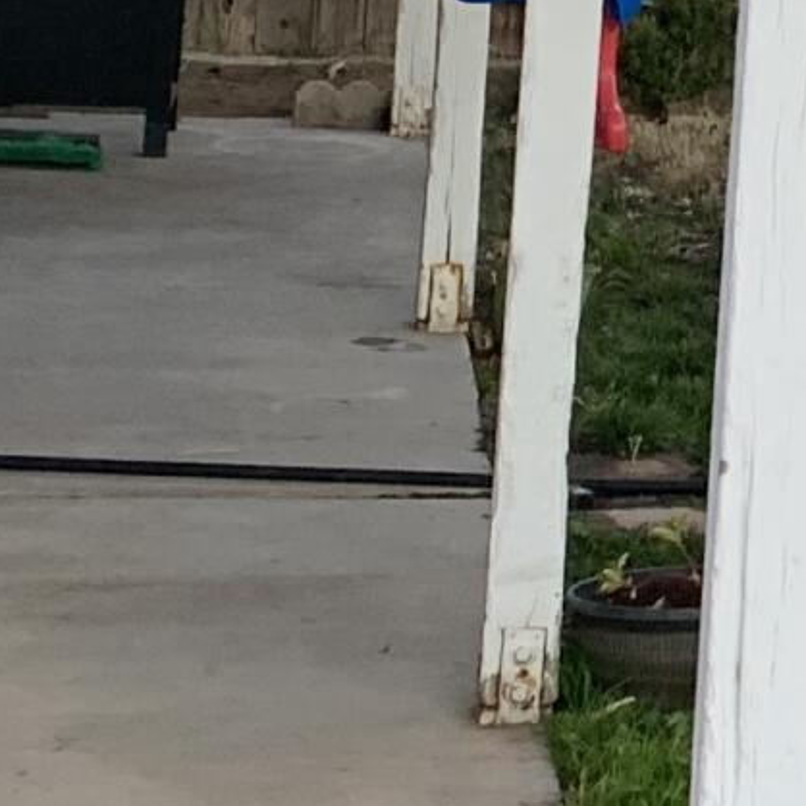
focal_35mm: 165
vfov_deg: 10.4
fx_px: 4347
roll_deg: -4.7
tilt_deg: +0.0
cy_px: -224
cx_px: 2082
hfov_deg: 9.2
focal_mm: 4.25
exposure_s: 1/121
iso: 80
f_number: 1.8
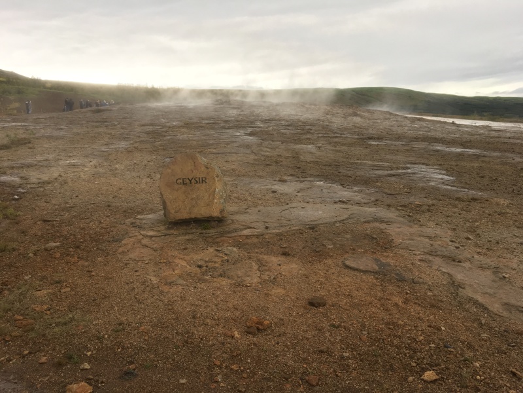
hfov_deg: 61.7
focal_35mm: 29
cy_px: 196
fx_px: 438
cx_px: 262
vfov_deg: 48.2
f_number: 2.2
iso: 40
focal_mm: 4.15
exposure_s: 1/100
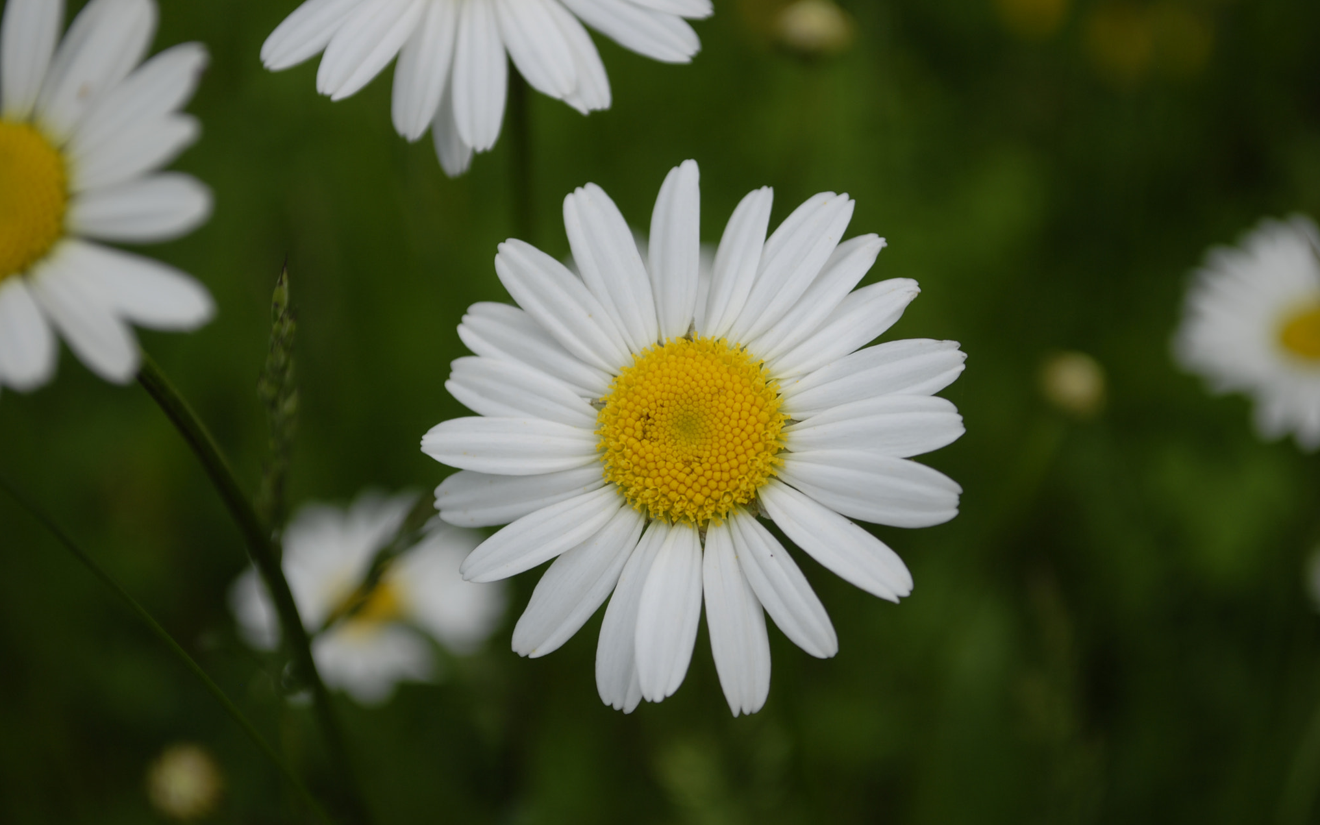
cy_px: 389
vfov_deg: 17.6
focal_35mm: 74
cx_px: 657
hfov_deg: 27.8
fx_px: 2662
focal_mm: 48
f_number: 5.3
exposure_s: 1/100
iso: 100
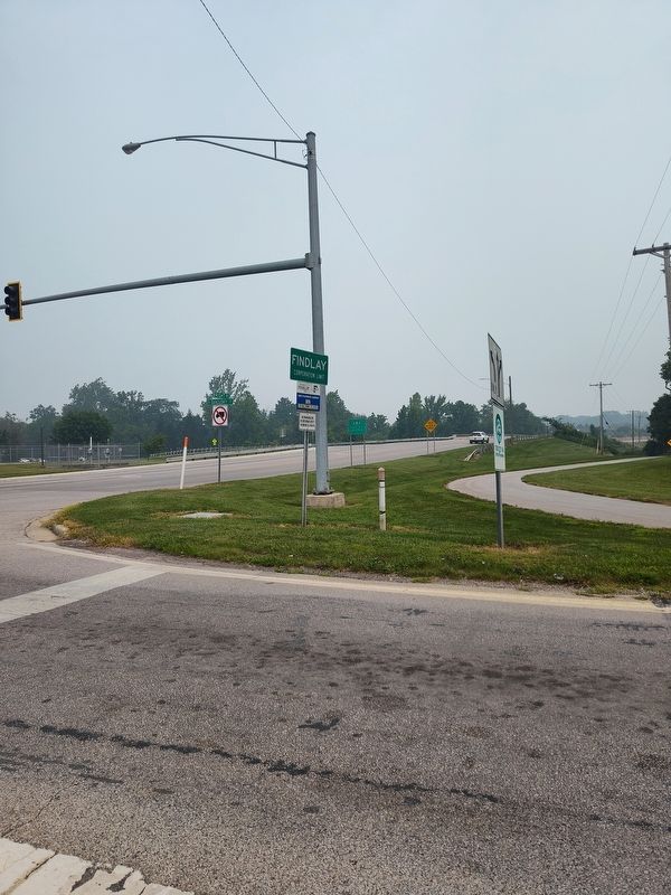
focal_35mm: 23
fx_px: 594
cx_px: 336
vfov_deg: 73.9
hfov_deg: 58.9
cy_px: 448
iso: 100
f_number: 1.8
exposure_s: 1/1748
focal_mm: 5.56
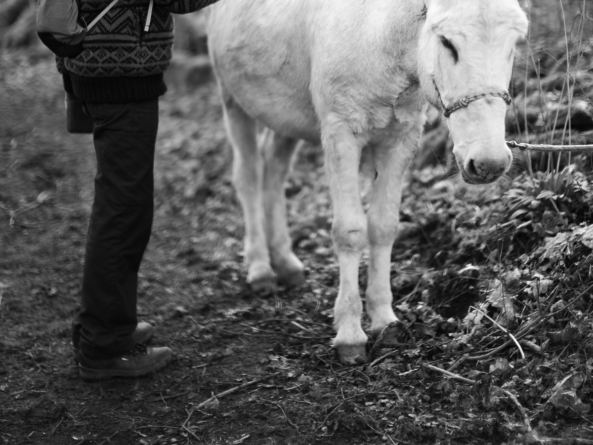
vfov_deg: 17.3
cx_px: 338
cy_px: 43
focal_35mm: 84
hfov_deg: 23.3
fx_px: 1439
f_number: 0.9
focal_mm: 50
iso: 50
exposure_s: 1/1000
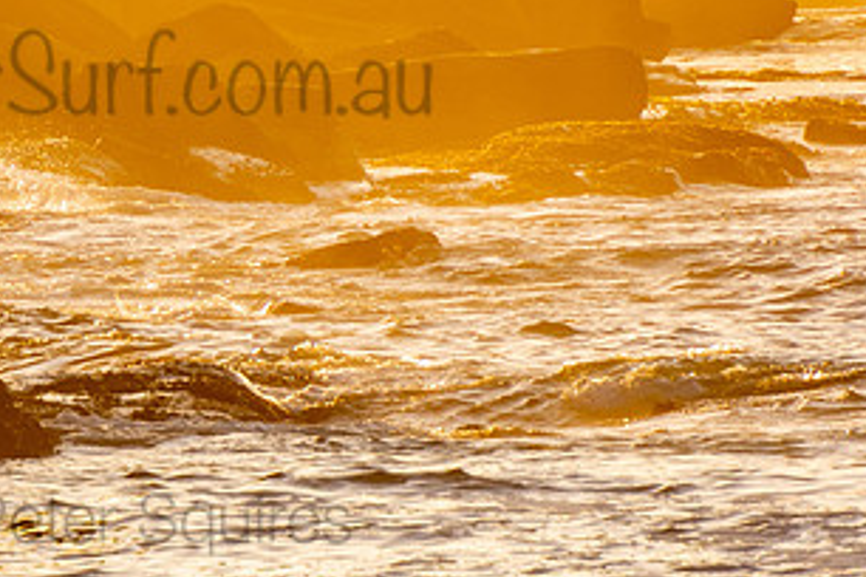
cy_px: 49
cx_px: 133
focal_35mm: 1176
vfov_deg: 1.2
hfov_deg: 1.8
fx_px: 28287
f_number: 5.6
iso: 250
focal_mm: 400
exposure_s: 1/1250
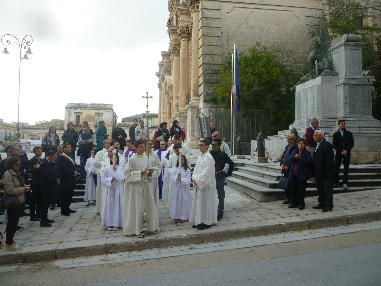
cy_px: 143
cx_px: 190
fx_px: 319
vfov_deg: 48.2
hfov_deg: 61.7
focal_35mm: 29
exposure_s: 1/200
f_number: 3.3
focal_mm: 5.2
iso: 80
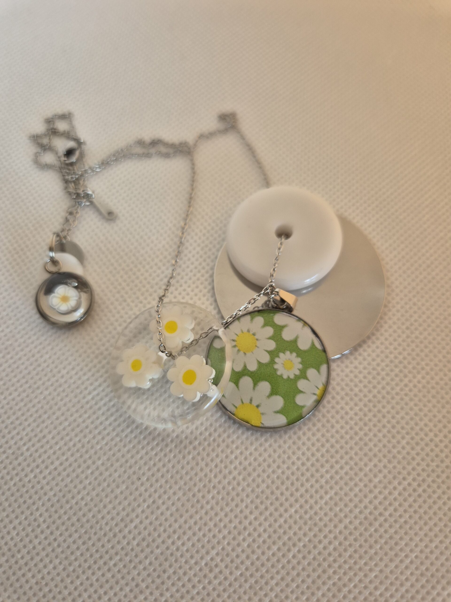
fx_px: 400
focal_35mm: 23
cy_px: 301
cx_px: 226
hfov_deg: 58.9
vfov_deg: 73.9
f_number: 1.8
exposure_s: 1/100
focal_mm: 5.4
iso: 125
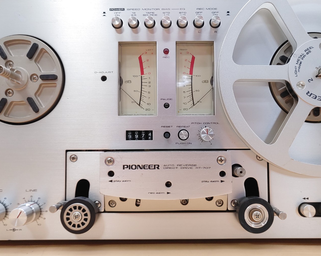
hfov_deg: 57.2
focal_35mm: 31
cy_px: 125
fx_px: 295
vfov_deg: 47.1
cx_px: 167
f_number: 1.8
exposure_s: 1/120
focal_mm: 4.36
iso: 100
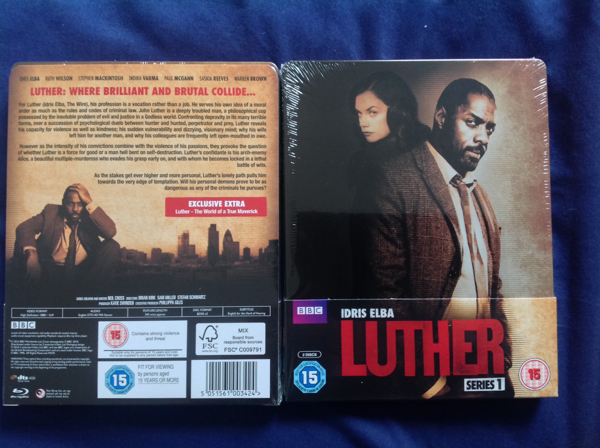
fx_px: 606
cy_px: 224
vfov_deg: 40.6
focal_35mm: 35
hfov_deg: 52.7
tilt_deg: -85.0
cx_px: 300
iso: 250
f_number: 2.4
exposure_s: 1/15
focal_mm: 4.28
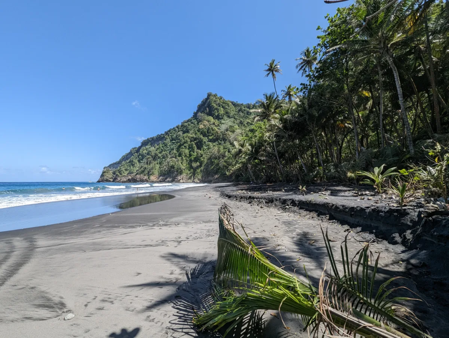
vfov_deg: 90.1
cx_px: 224
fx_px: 169
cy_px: 169
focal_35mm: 13
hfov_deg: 106.1
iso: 43
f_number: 2.2
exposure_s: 1/1089
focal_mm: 1.95
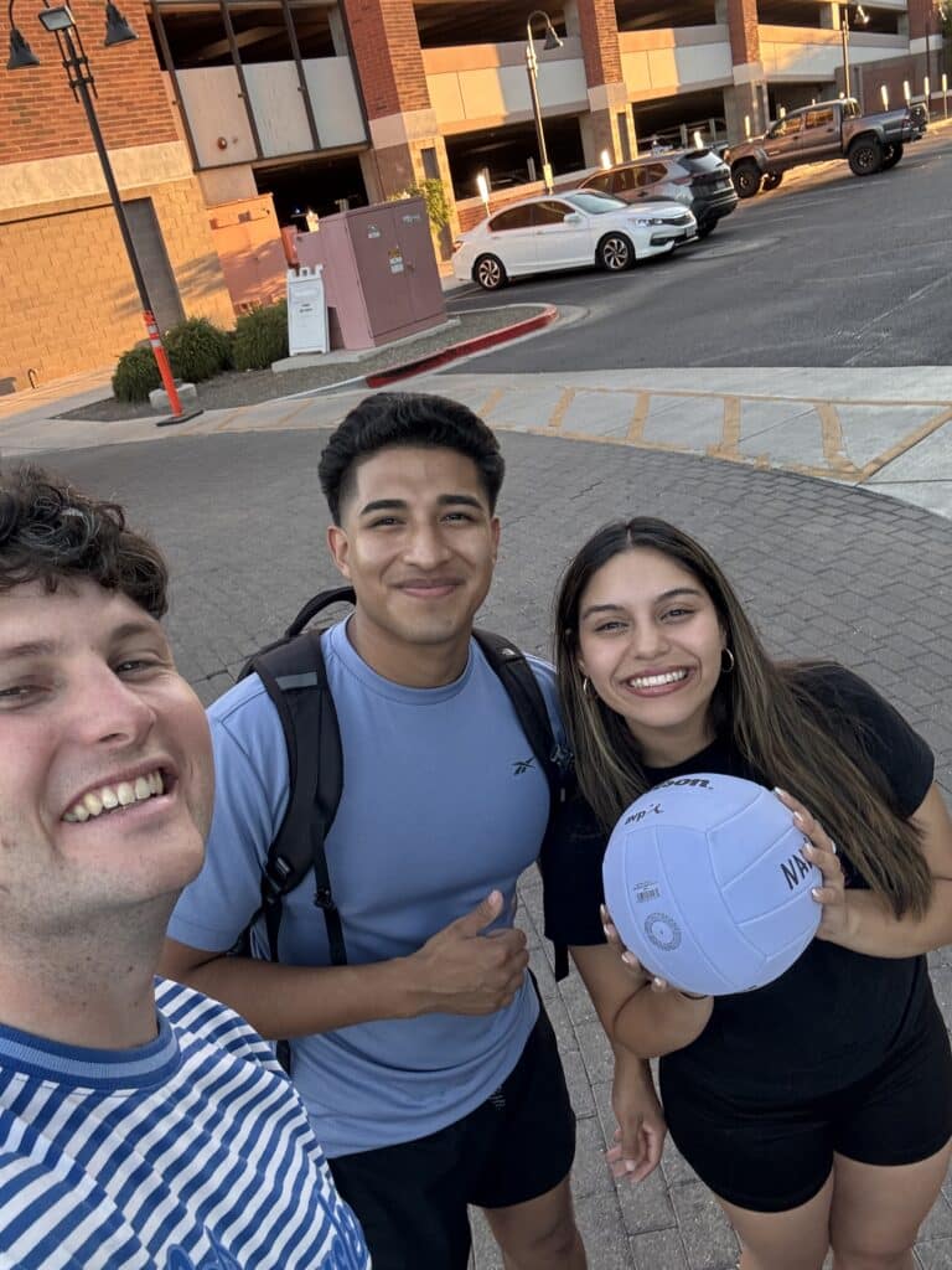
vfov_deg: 60.0
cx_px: 476
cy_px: 635
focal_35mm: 30
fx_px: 1100
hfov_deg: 46.8
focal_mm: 2.69
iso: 80
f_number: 1.9
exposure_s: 1/102
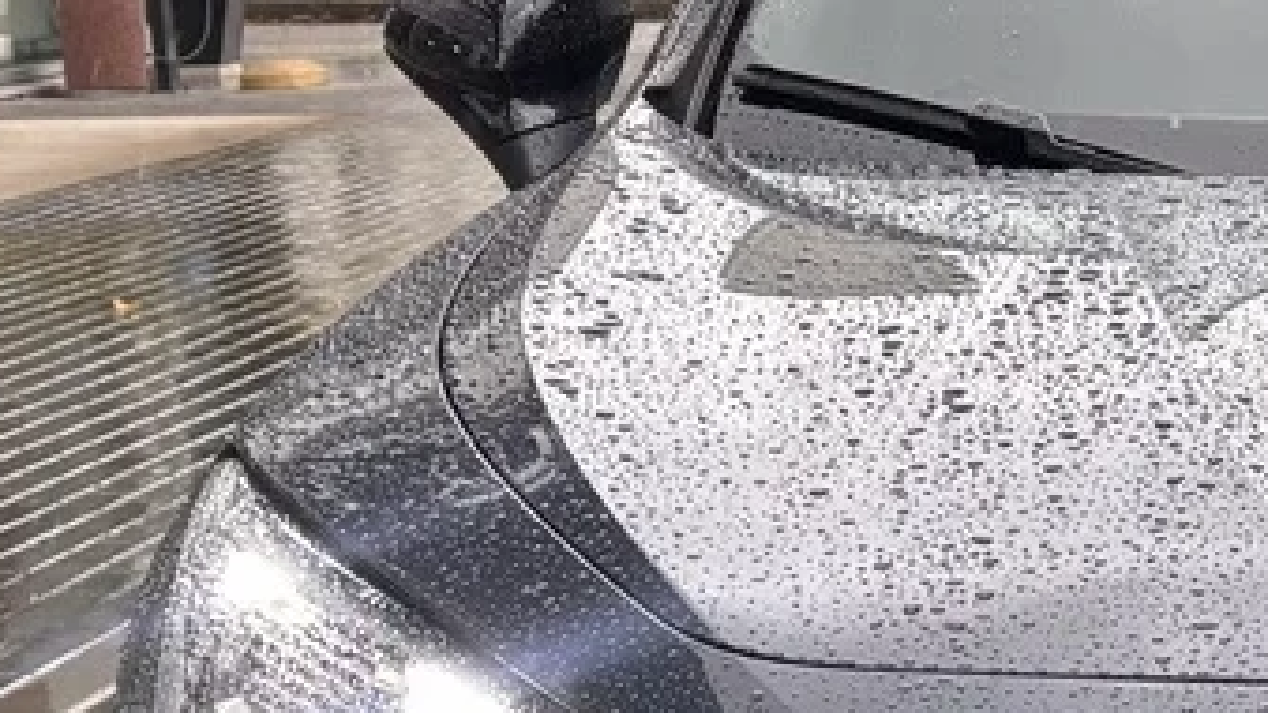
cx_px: 1804
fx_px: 4505
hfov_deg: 15.0
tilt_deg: -14.3
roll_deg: +1.3
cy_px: 991
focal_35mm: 134
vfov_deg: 8.9
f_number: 1.6
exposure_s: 1/144
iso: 40
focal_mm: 5.96
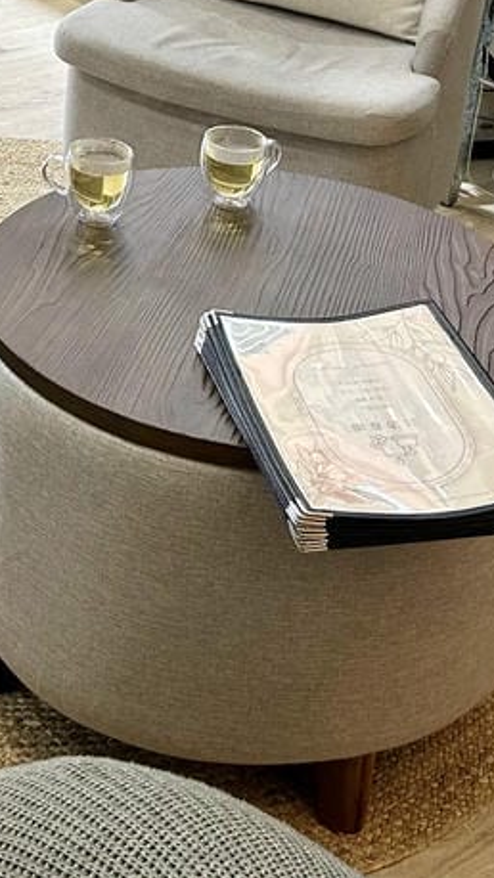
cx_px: 94
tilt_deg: -16.7
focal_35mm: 74
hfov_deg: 16.2
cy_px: 21
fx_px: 1724
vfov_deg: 27.2
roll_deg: -1.3
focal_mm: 5.7
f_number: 1.5
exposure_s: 1/120
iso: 125
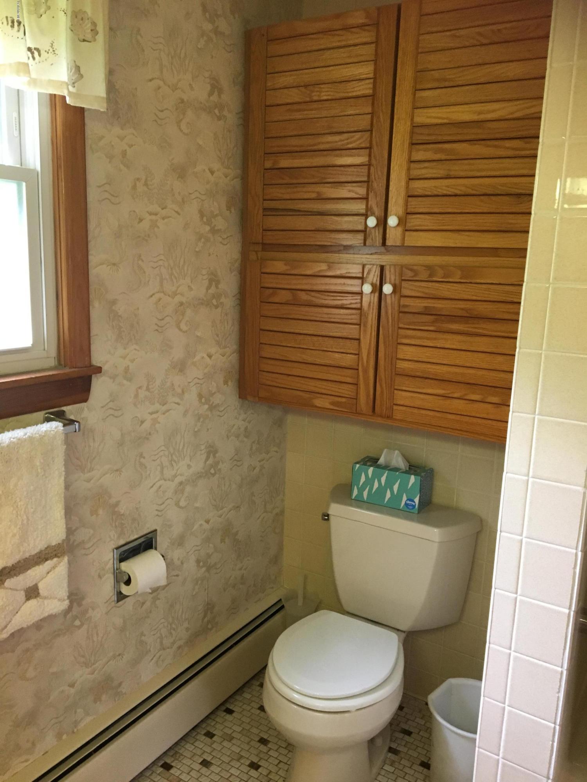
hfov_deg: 48.2
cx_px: 294
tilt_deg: -11.8
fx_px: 656
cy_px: 391
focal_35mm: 29
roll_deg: -2.5
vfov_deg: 61.7
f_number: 2.2
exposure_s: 1/30
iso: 125
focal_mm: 4.15
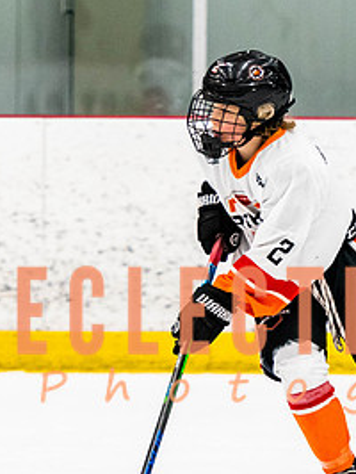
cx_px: 277
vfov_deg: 4.2
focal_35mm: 470
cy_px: 367
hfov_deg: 3.2
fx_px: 6434
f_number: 2.8
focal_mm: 140
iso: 1800
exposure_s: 1/640
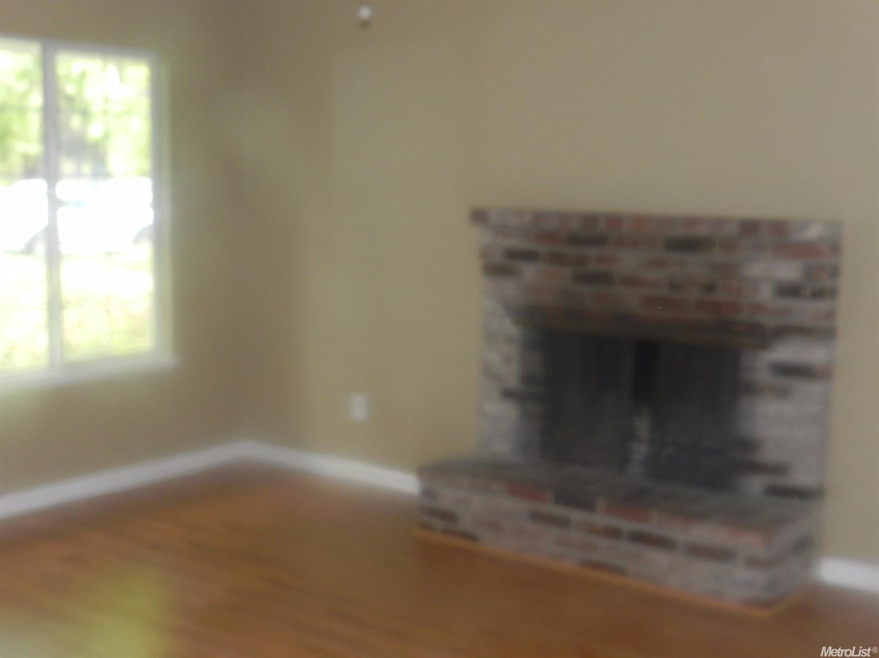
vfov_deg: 31.5
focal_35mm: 46
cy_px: 329
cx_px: 440
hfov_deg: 41.3
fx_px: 1168
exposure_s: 1/30
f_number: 4.2
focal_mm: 8.1
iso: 220
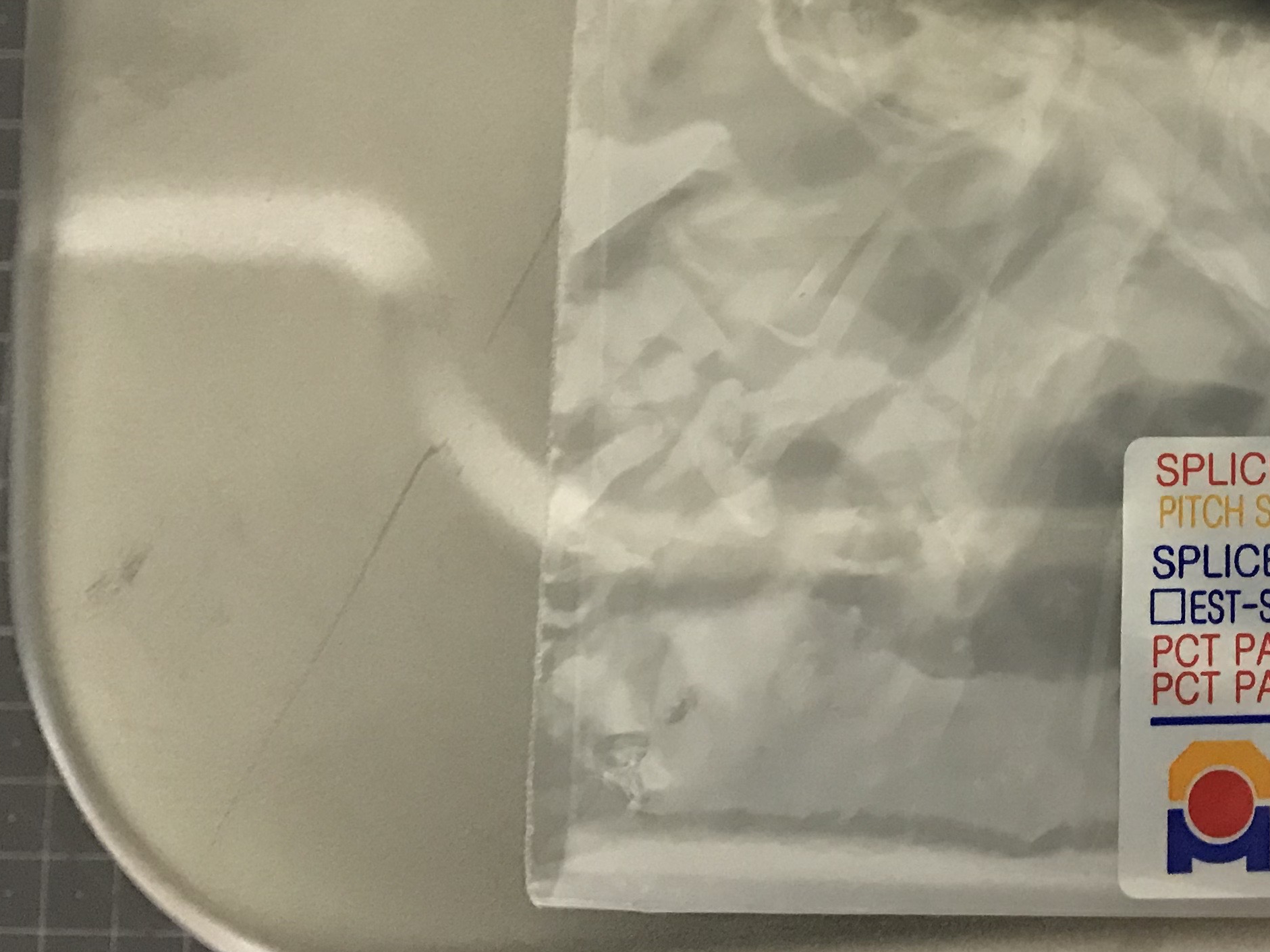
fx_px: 2201
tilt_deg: -82.0
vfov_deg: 23.3
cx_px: 1334
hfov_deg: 29.6
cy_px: -28
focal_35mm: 60
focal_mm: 3.99
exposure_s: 1/13
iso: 100
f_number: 1.8
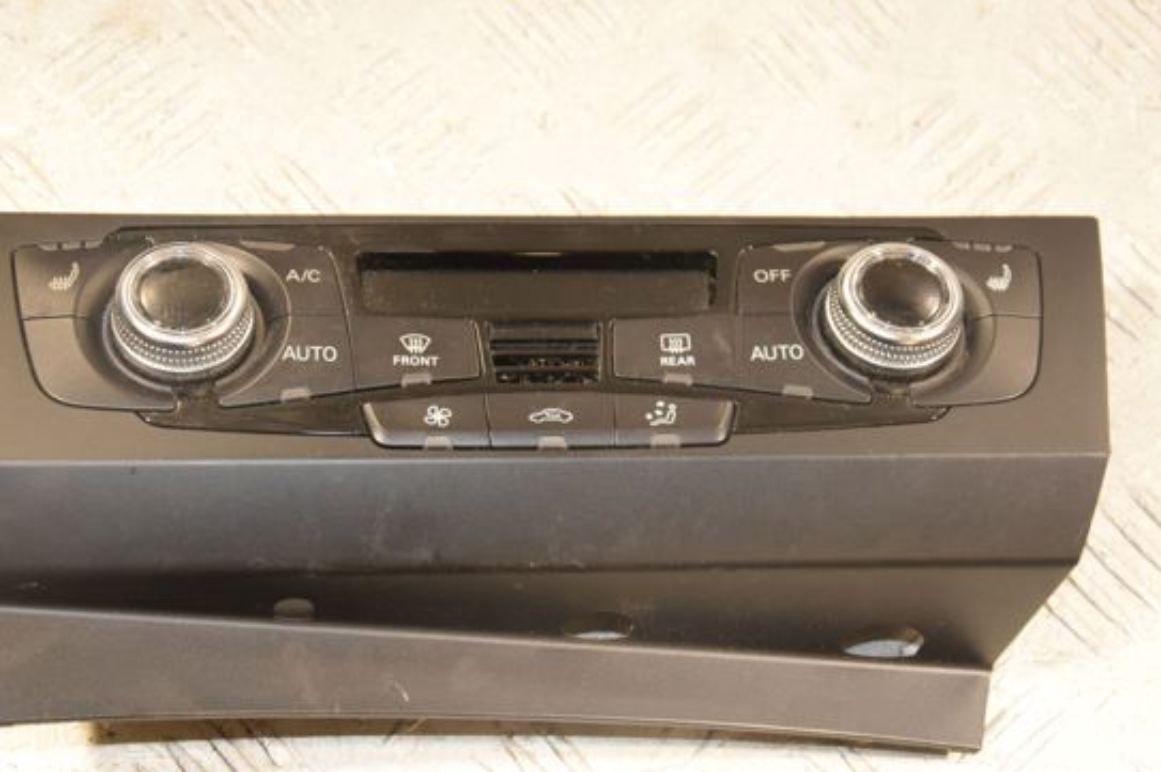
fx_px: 2564
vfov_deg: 17.1
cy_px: 400
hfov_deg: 25.5
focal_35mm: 80
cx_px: 530
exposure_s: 1/160
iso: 1600
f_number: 5.6
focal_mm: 45
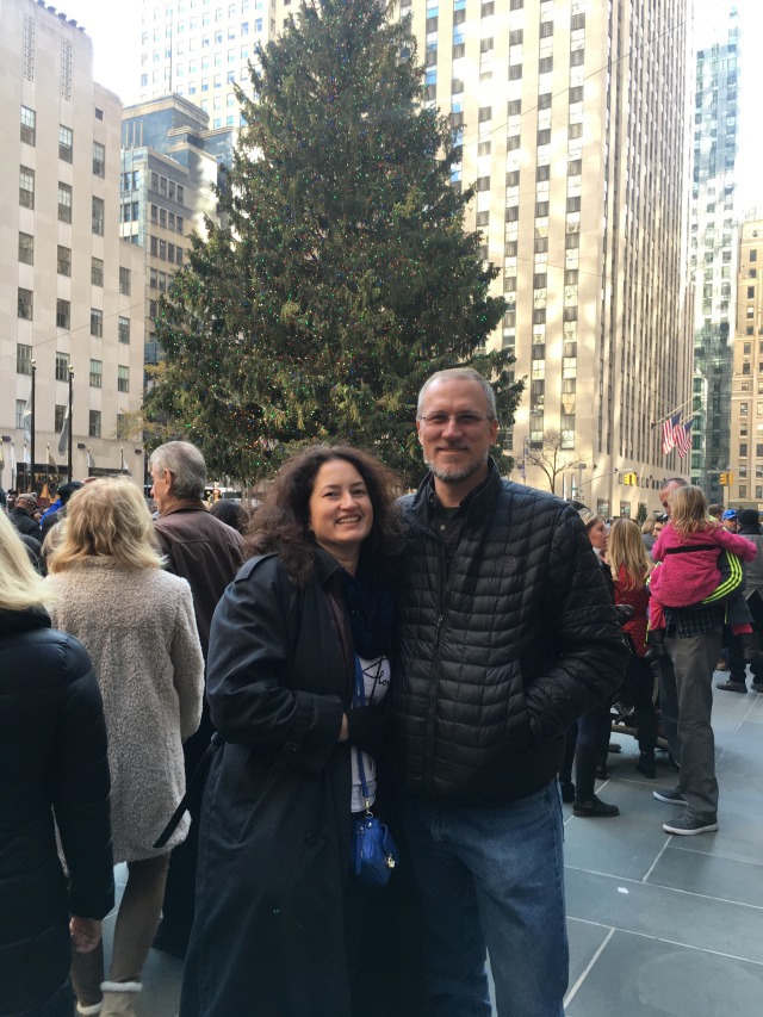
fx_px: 852
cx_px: 382
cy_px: 508
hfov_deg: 48.2
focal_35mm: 29
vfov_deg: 61.7
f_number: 2.2
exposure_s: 1/120
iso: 40
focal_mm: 4.15
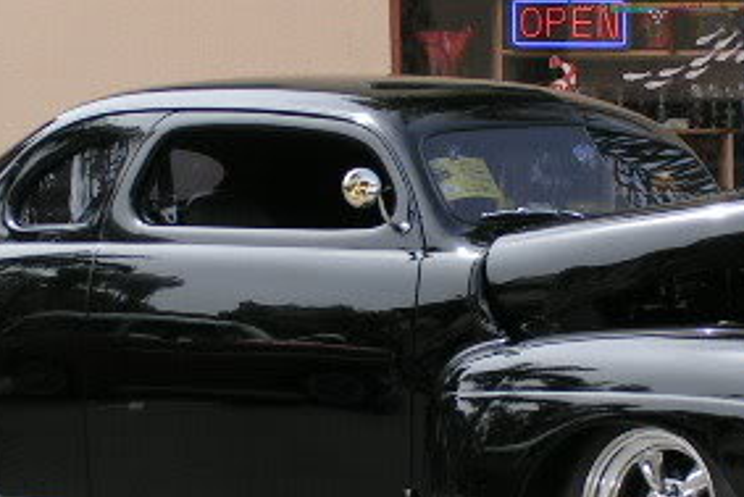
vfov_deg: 9.0
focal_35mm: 153
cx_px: 486
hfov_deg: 13.4
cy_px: 289
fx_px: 3163
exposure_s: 1/200
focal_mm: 10
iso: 50
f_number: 5
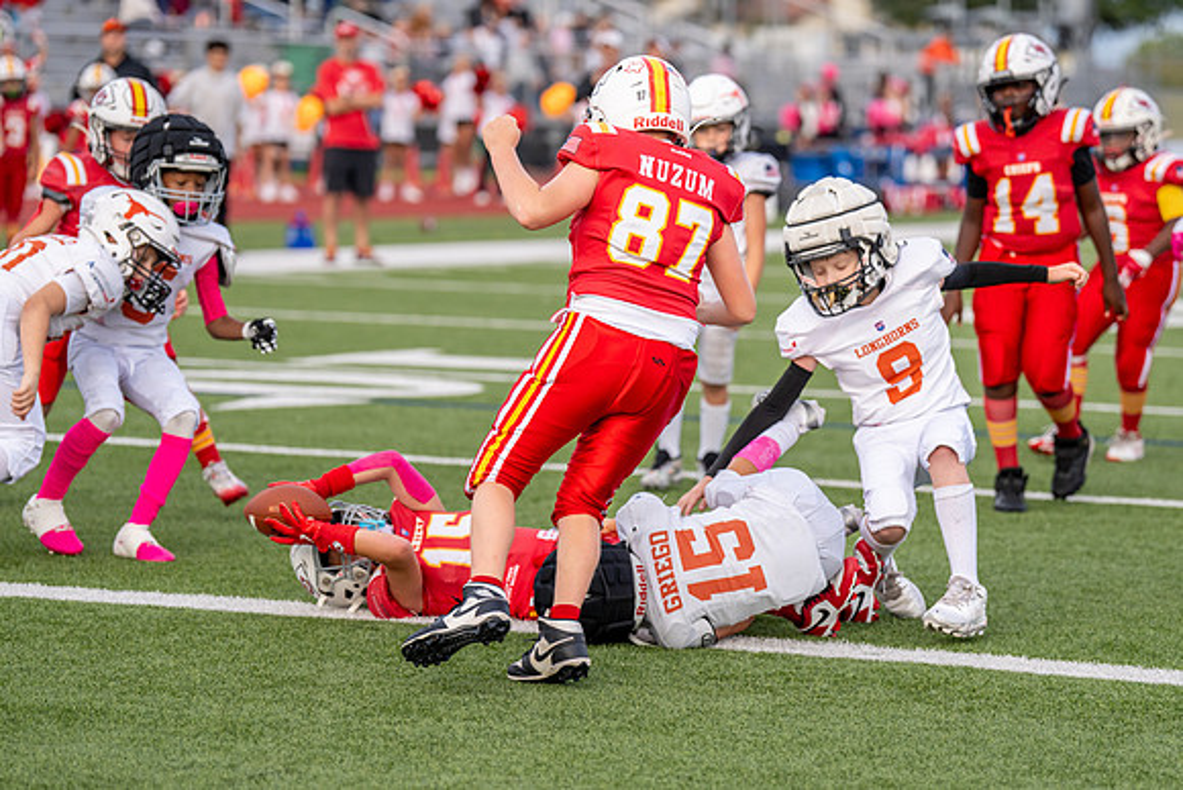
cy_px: 407
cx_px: 605
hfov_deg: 14.0
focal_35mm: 147
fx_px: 4827
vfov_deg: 9.3
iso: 400
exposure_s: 1/2500
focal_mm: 126
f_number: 2.8
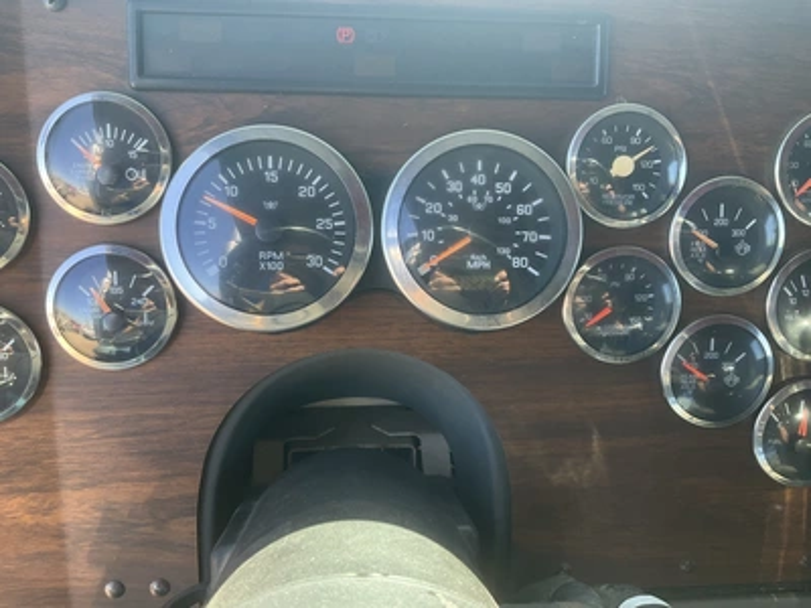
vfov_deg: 48.2
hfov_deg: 61.7
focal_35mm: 29
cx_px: 406
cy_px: 304
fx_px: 679
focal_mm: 3
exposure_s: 1/122
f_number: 1.8
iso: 40
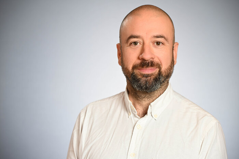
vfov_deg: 16.1
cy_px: 80
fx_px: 564
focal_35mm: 85
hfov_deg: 23.9
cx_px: 120
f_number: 3.2
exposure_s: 1/60
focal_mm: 85
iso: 200
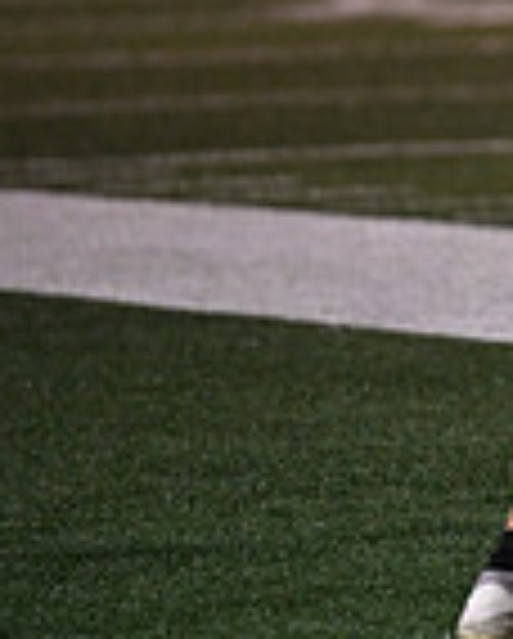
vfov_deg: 2.5
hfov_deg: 2.0
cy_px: -74
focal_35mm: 765
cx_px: 1228
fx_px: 14488
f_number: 2.8
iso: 4000
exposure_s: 1/320
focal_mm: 200
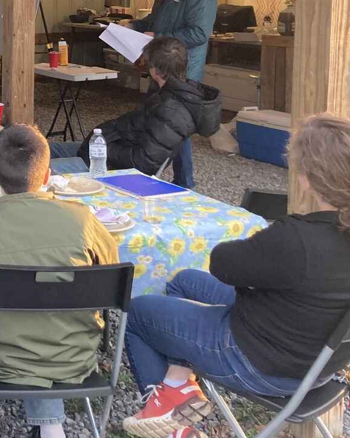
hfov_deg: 20.0
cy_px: 52
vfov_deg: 27.4
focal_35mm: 67
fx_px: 867
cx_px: -159
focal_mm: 3.99
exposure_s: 1/60
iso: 100
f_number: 1.8
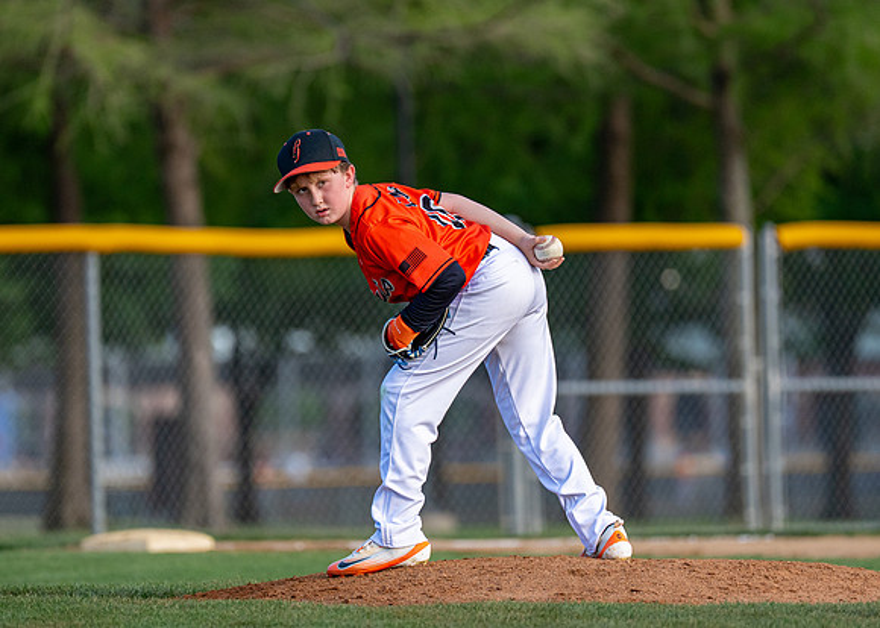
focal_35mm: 383
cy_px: 310
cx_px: 388
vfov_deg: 3.8
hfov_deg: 5.3
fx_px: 9580
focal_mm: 200
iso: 400
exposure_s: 1/2500
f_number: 2.8
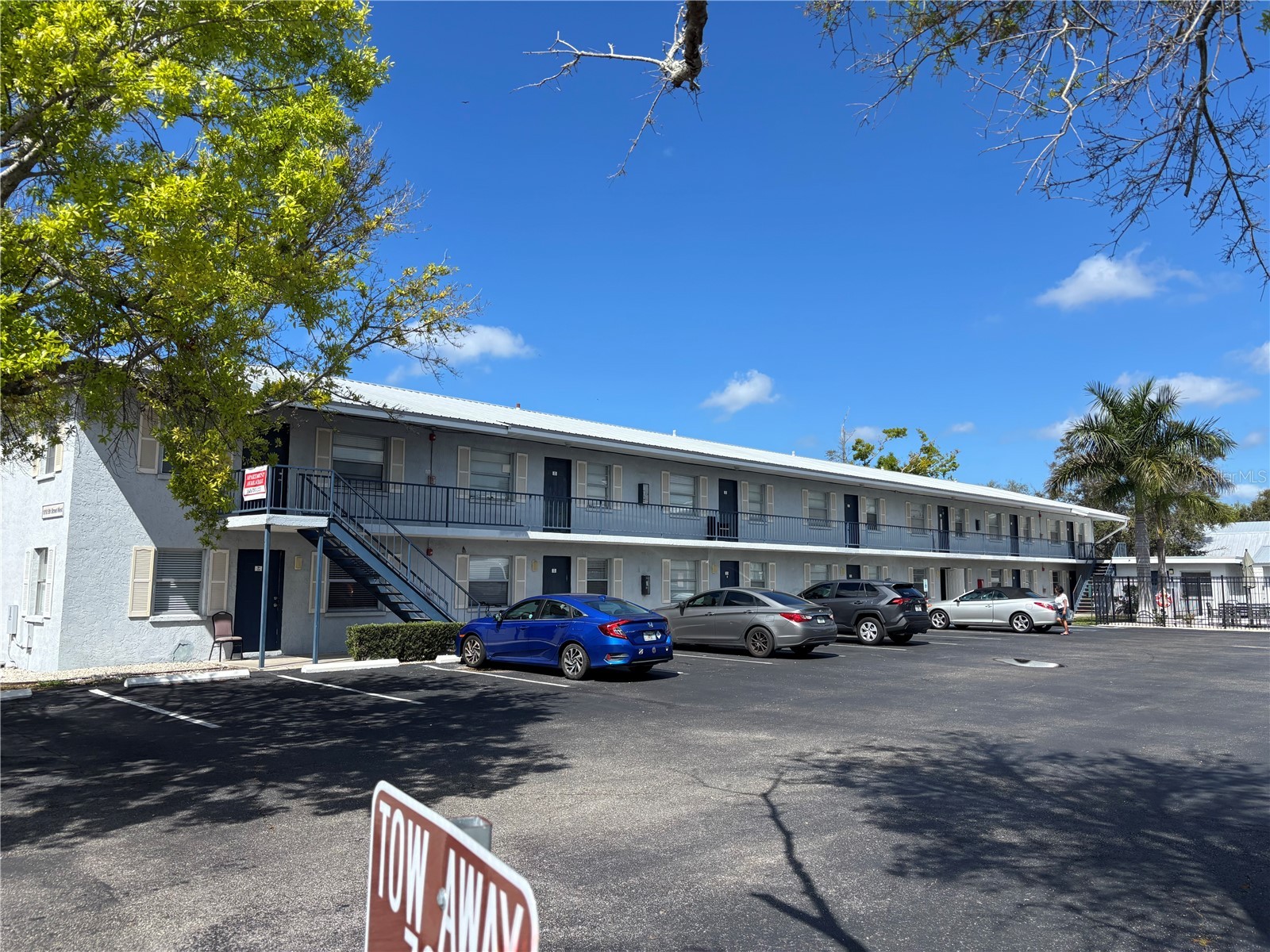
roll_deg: -1.1
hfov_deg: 67.3
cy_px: 476
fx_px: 954
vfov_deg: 53.1
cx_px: 635
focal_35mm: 26
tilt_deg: +7.5
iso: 50
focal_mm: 5.96
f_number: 1.6
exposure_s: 1/3534
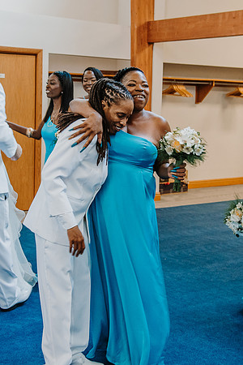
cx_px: 104
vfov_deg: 31.3
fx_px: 650
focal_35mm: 64
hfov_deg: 21.2
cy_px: 159
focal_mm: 38
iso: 800
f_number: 4
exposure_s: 1/60
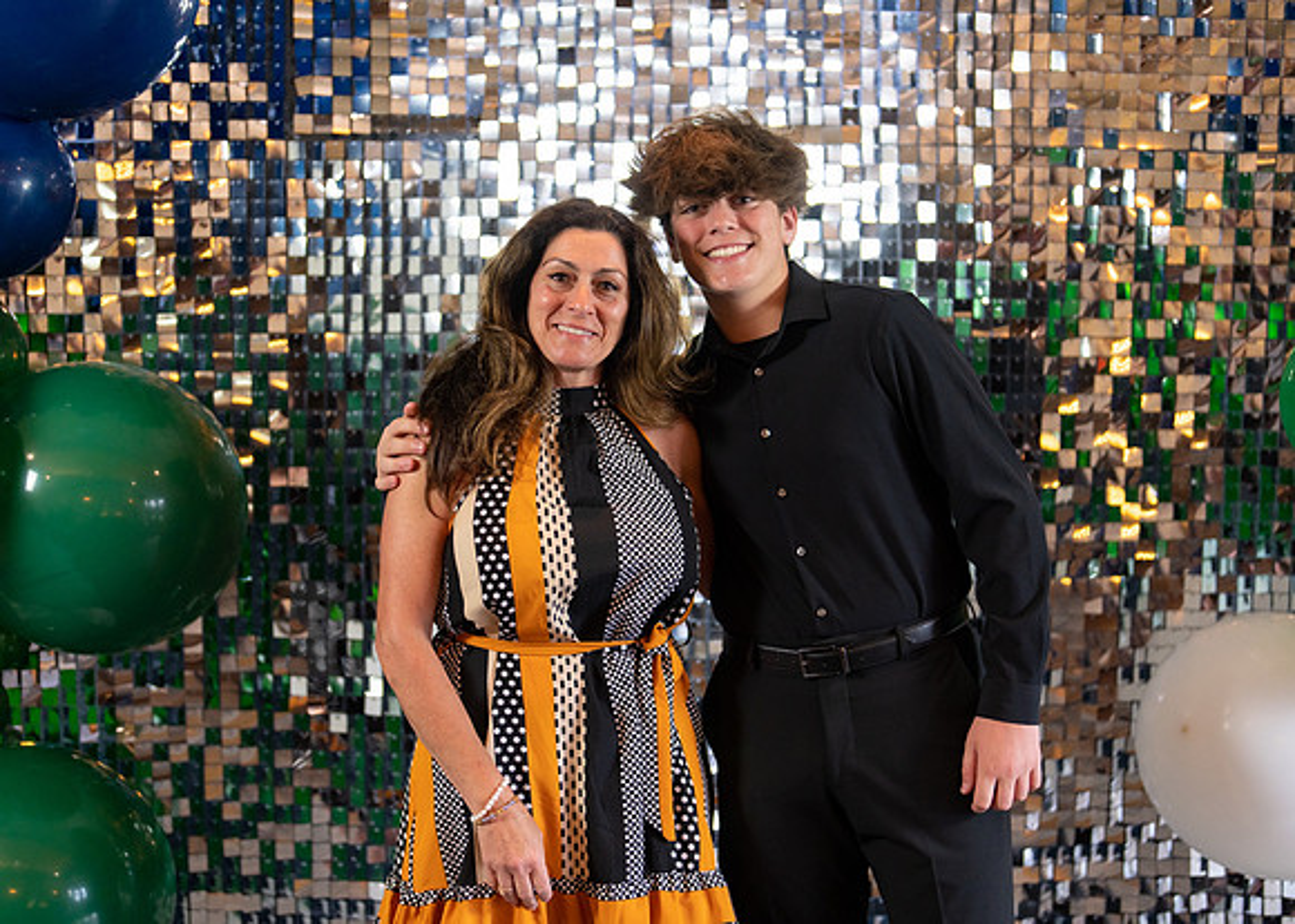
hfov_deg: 36.8
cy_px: 462
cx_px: 648
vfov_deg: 26.7
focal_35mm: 53
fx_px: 1949
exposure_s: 1/320
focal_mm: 50
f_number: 1.2
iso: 800
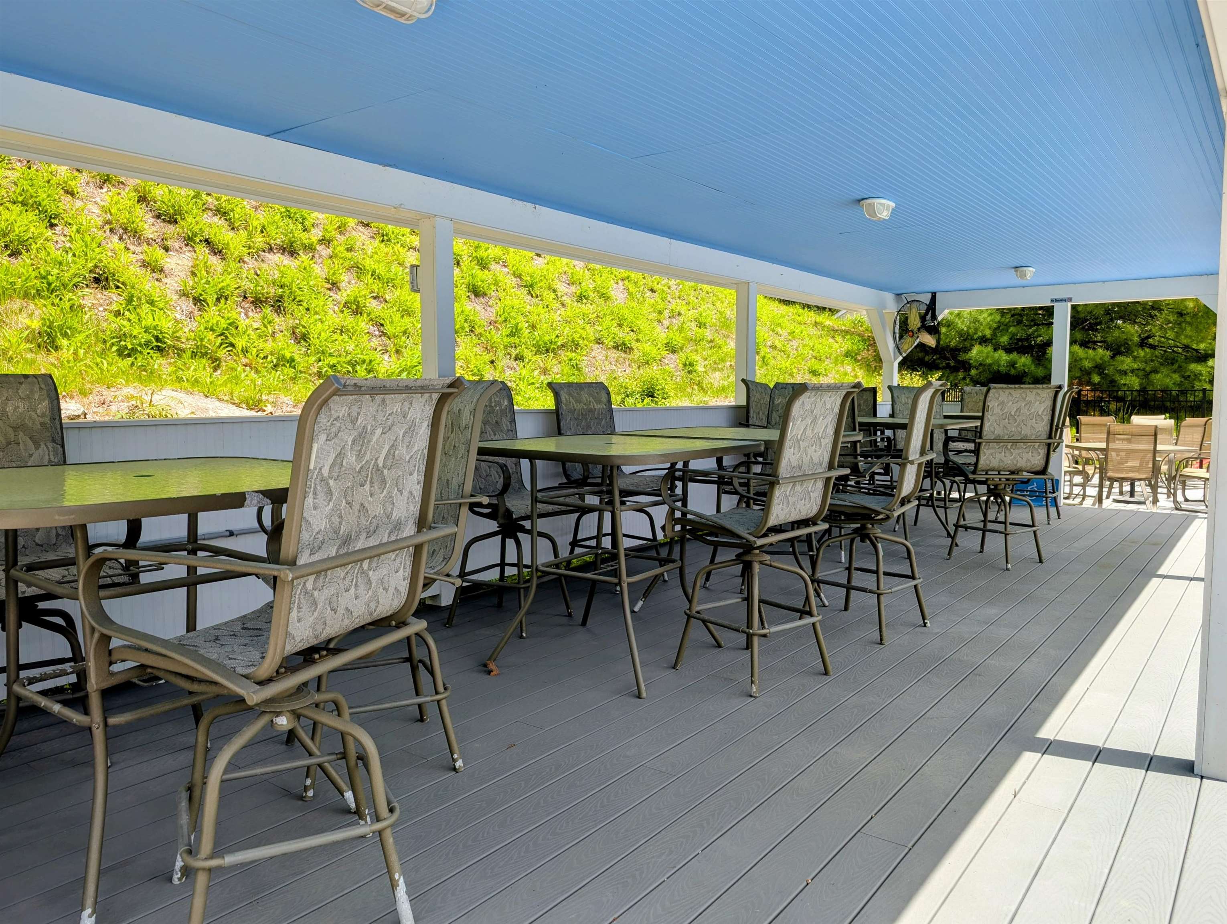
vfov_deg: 56.9
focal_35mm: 24
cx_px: 614
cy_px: 462
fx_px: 852
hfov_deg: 71.5
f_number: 1.68
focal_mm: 6.9
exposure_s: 1/595
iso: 22
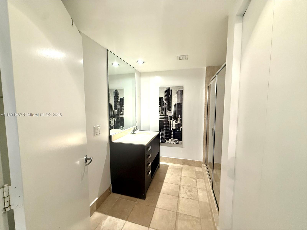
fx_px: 124
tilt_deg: -3.3
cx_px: 154
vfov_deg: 85.7
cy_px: 115
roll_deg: +0.1
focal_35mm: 14
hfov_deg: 102.1
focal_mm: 2.22
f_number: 2.2
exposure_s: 1/60
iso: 250
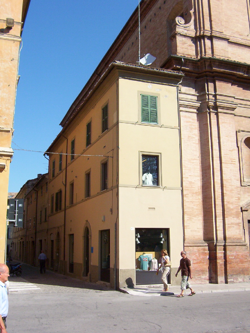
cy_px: 166
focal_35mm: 36
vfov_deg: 51.4
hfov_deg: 39.7
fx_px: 347
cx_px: 125
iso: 100
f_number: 5.24
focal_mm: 5.54
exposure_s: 1/675
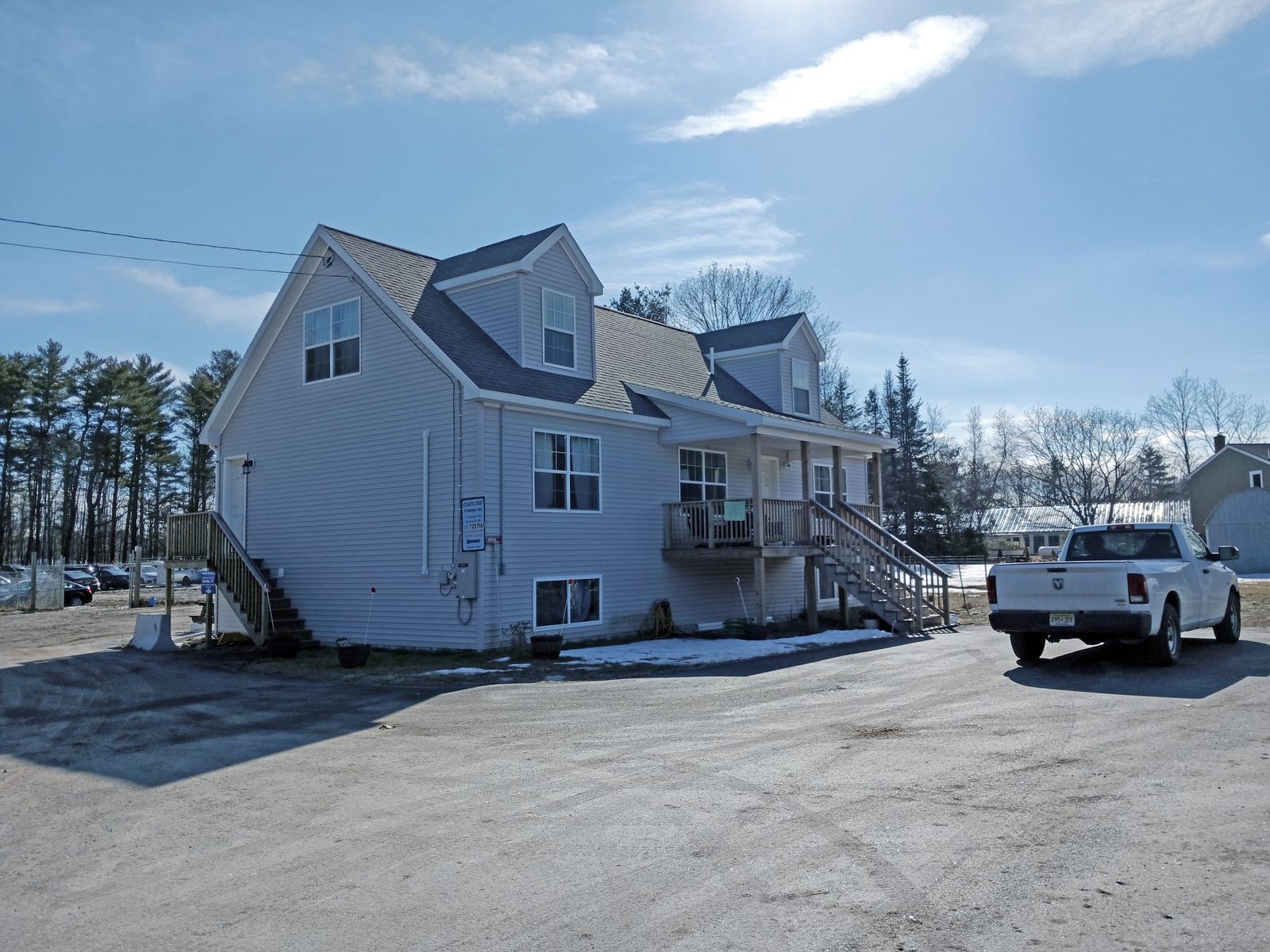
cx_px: 635
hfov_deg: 65.3
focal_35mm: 27
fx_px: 991
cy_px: 476
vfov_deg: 51.4
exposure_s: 1/534
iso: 20
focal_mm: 4
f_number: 1.8
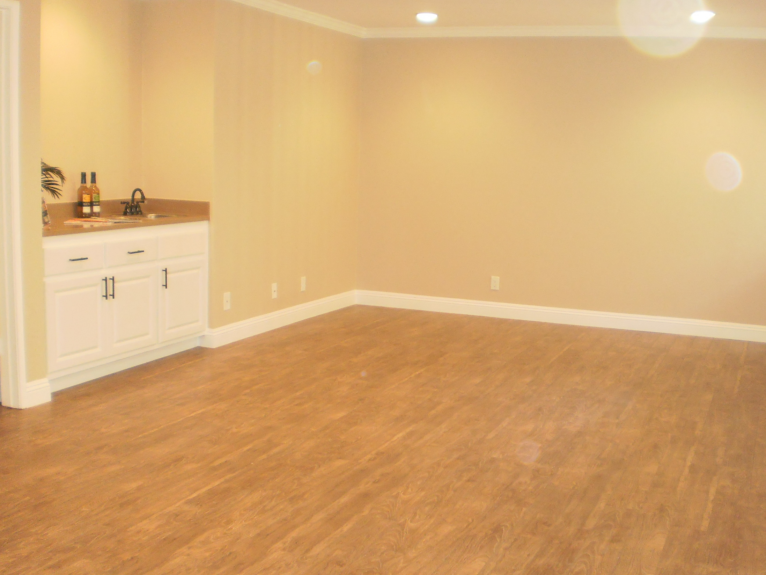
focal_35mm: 42
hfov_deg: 44.6
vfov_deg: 34.3
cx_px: 442
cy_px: 321
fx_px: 929
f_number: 3.1
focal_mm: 6.3
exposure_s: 1/30
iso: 320
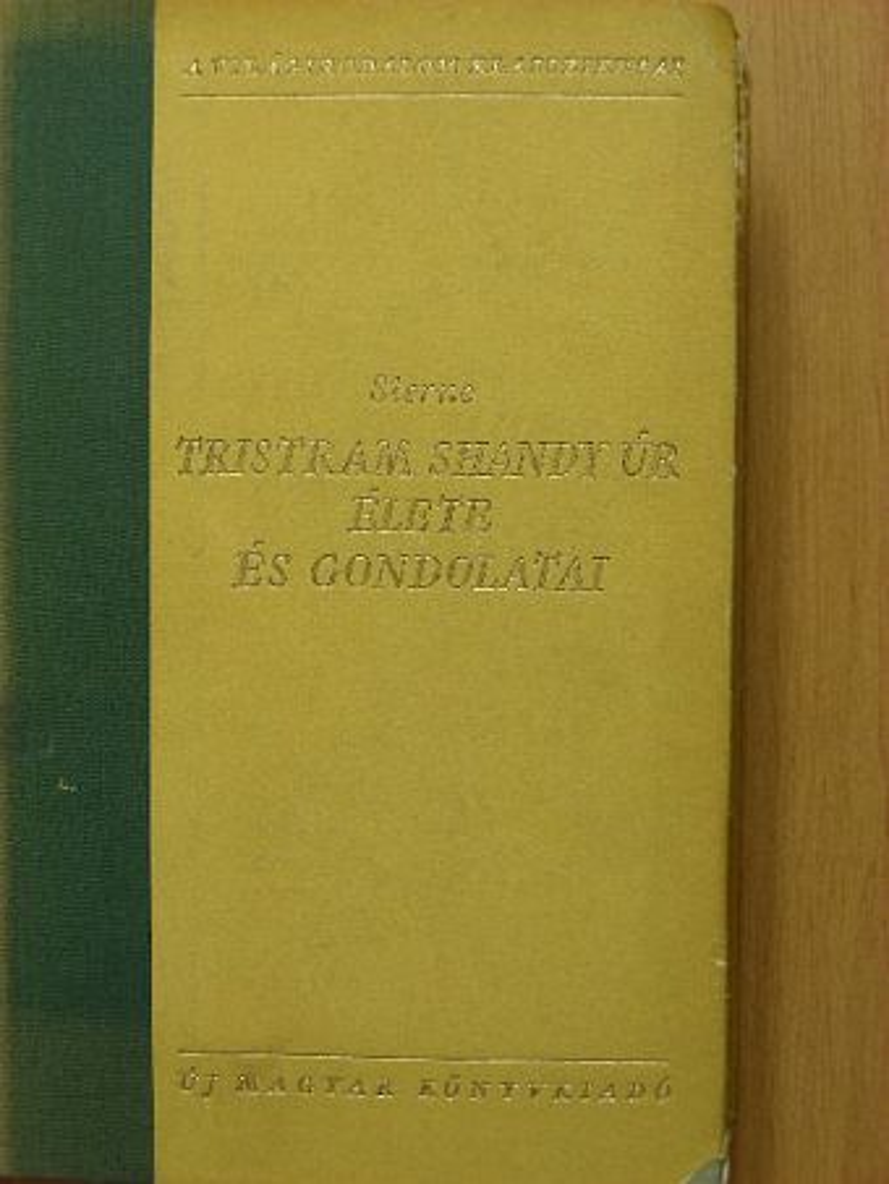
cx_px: 444
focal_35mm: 70
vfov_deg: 27.8
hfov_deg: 21.0
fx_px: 2396
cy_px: 592
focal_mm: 11.7
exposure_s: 1/30
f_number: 3.5
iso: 69
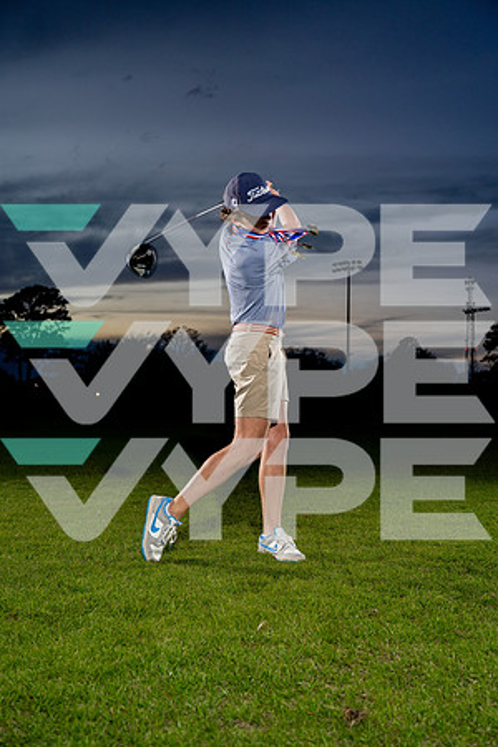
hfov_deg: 40.0
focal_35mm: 33
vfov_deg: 57.2
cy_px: 374
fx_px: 685
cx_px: 249
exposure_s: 1/250
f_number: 4
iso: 400
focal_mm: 33
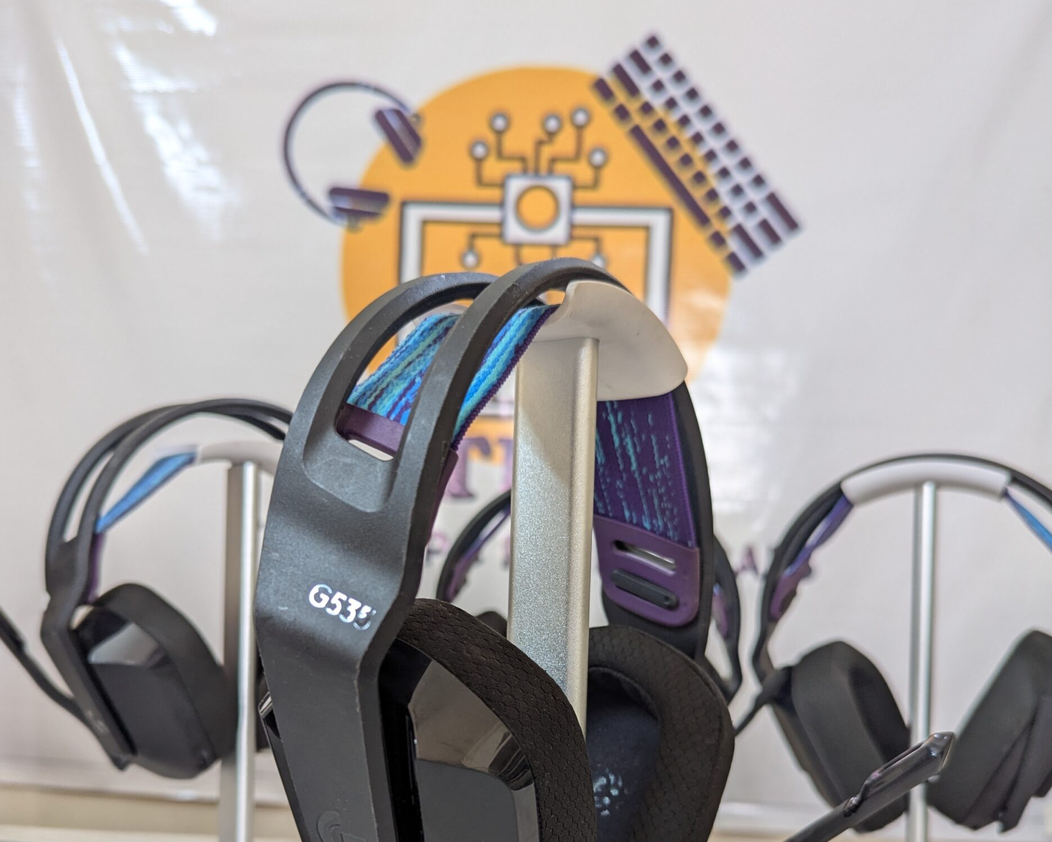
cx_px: 515
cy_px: 652
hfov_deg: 55.7
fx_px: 996
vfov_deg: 44.0
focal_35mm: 32
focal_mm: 6.81
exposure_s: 1/28.7
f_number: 1.85
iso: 85
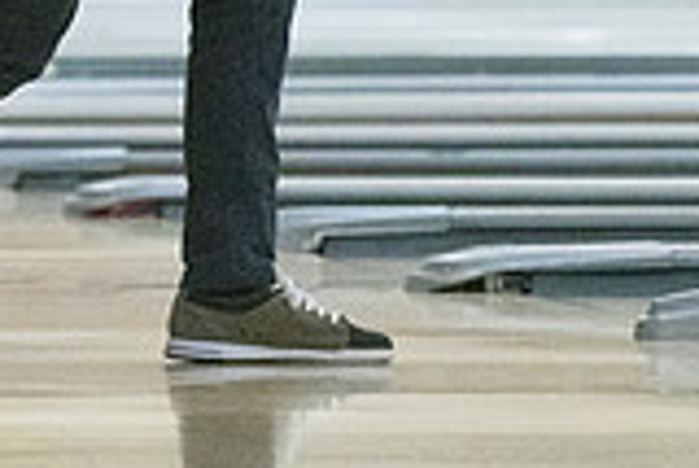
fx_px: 10591
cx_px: 284
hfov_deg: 3.8
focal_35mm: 545
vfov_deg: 2.5
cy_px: -291
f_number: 4
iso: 10000
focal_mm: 150
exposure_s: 1/1000
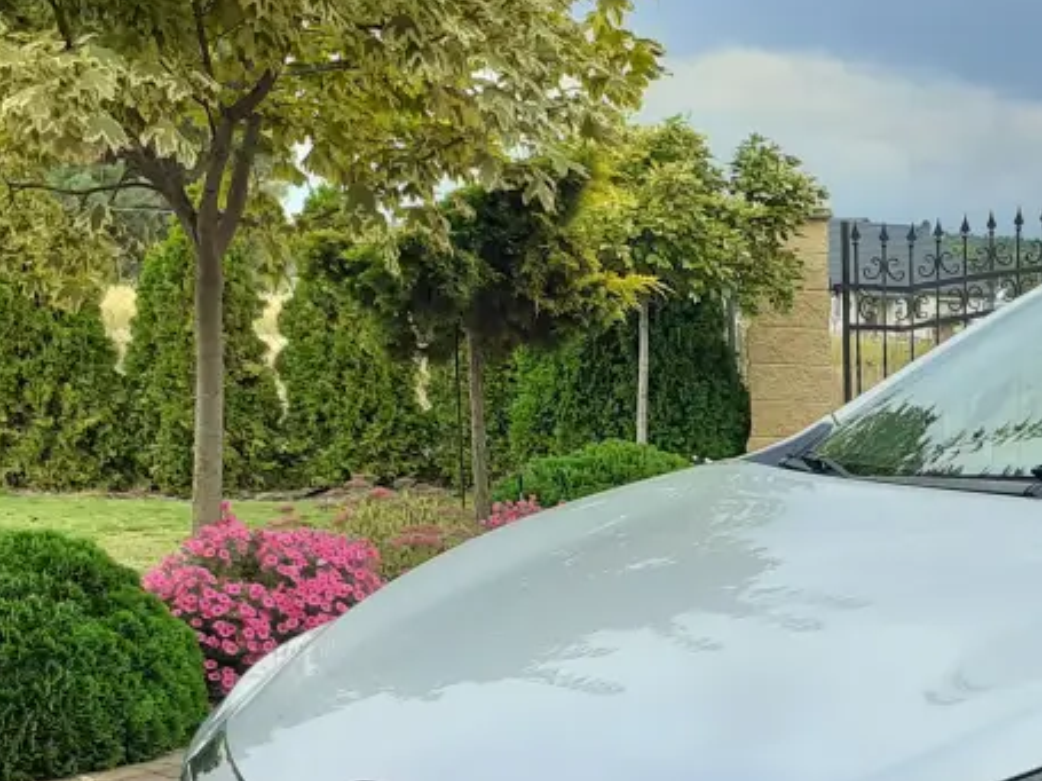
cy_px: 923
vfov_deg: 18.4
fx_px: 2287
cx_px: 1189
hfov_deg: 23.8
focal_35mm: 76
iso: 40
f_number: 1.9
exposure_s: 1/491
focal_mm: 3.6
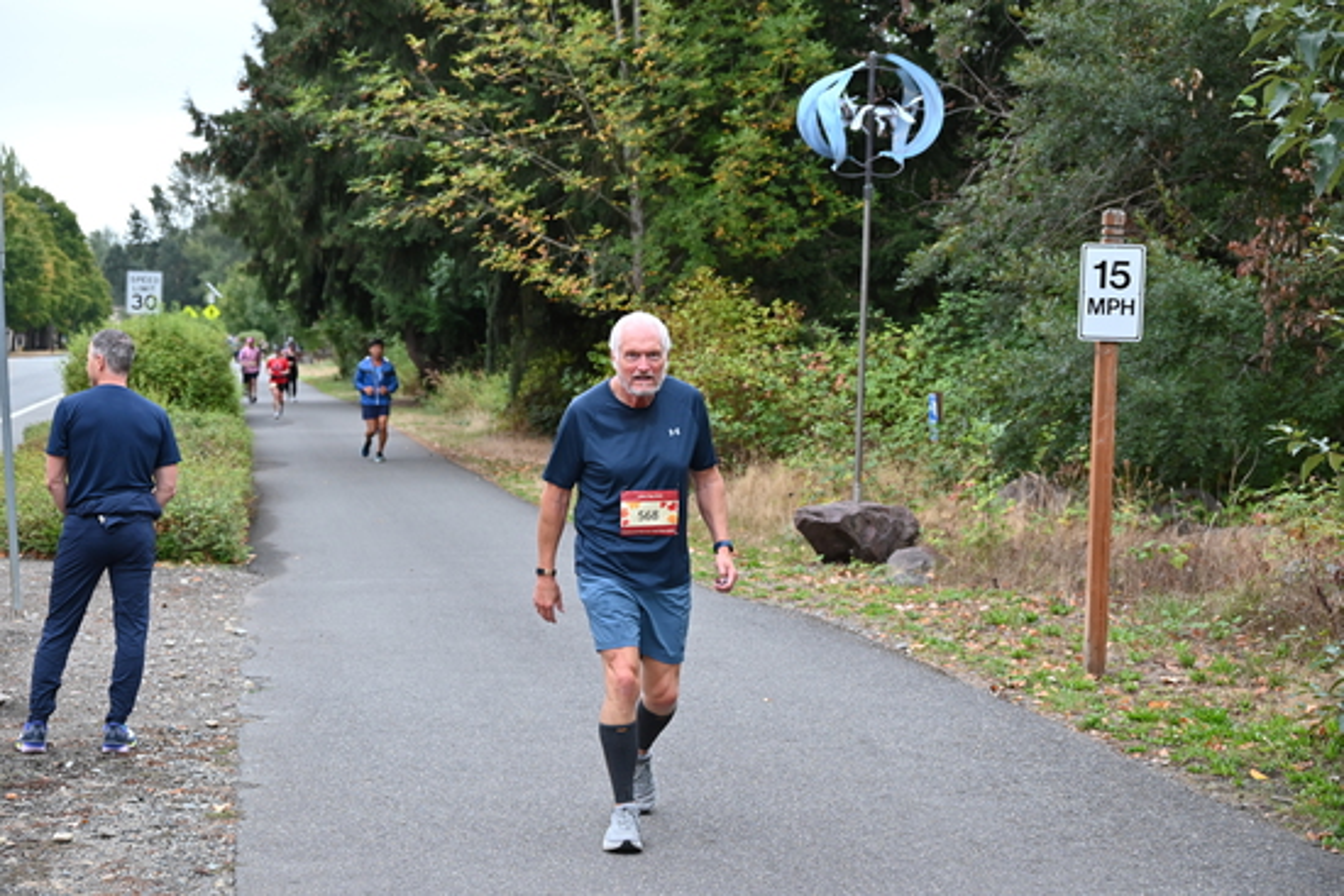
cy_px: 448
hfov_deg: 28.8
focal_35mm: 70
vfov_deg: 19.5
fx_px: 2614
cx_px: 672
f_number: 6
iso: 800
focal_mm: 70
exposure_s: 1/125
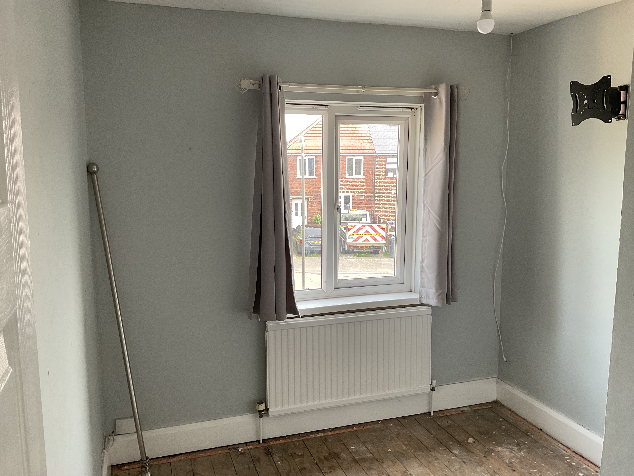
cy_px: 238
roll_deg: +0.0
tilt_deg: -8.1
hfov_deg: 61.7
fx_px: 531
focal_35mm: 29
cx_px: 317
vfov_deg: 48.2
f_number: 1.8
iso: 40
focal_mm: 3
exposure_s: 1/50
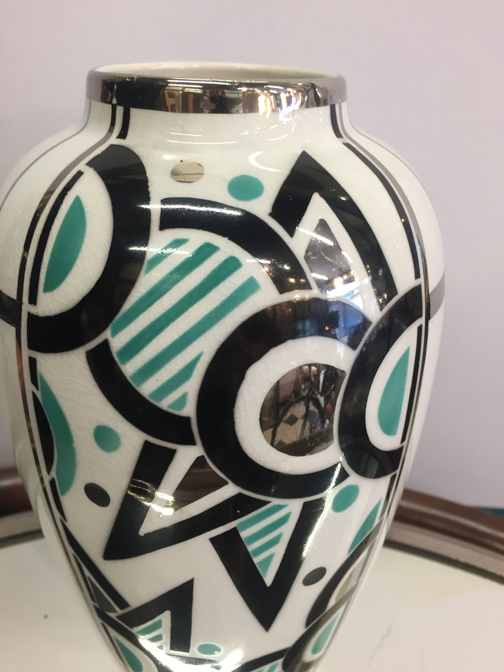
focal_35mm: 29
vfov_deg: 61.7
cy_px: 336
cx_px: 252
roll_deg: -1.3
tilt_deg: -26.9
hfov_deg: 48.2
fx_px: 563
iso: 80
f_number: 2.2
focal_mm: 4.15
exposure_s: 1/33
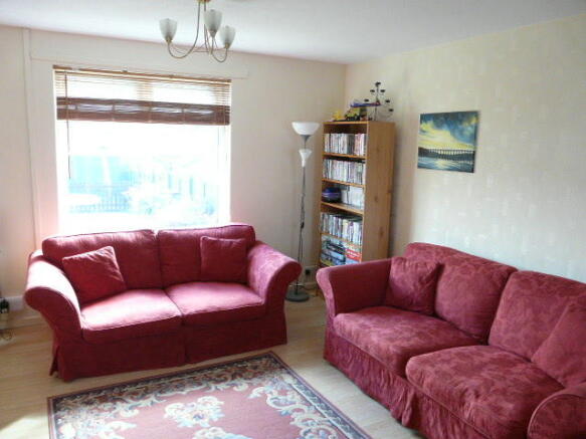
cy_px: 220
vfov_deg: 49.7
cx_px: 293
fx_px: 474
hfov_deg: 63.5
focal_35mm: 28
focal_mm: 4.6
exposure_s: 1/15
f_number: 2.8
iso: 200
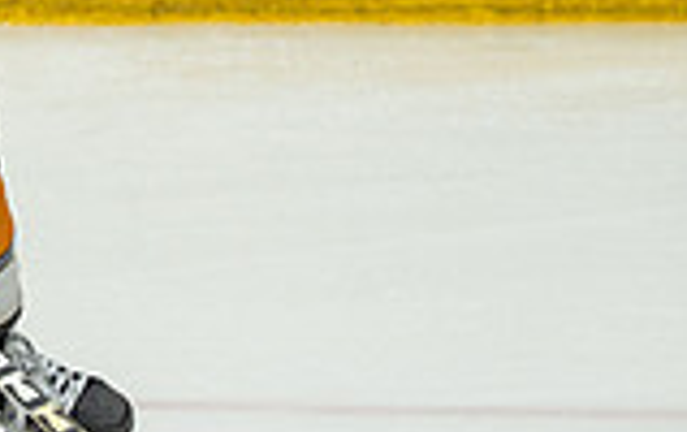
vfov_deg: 2.2
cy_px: 102
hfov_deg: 3.5
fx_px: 11066
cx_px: -398
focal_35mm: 590
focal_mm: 106
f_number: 3.5
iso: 800
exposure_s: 1/1600
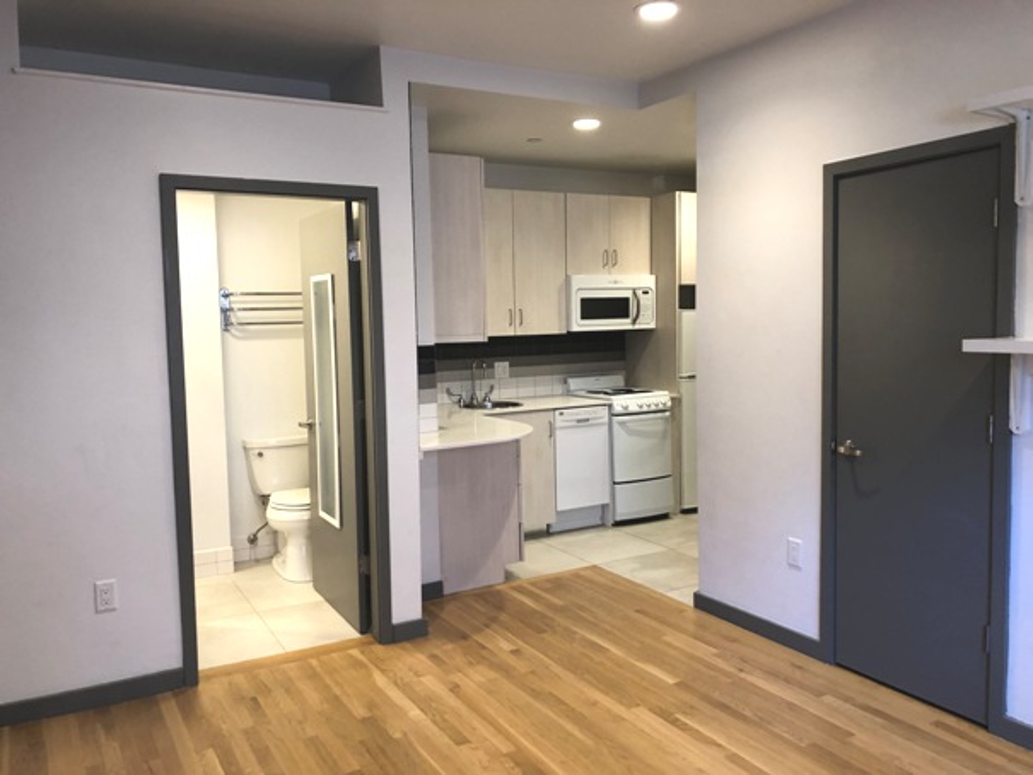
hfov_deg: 63.4
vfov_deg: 49.8
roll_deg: +1.8
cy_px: 388
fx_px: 836
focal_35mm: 28
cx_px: 516
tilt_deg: -6.2
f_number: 1.8
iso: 125
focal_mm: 3.99
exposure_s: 1/59
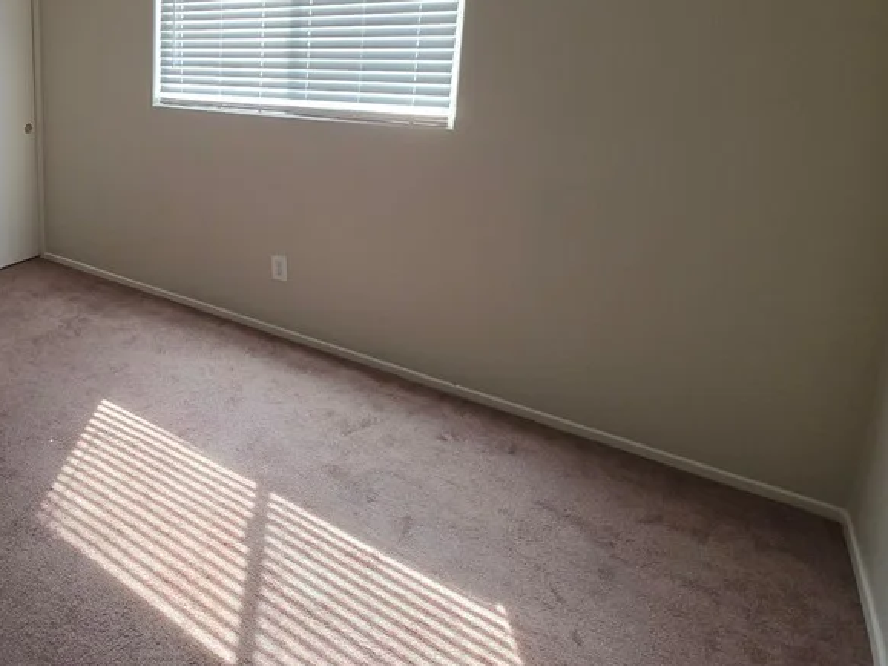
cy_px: 166
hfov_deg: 64.0
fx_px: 590
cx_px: 121
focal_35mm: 23
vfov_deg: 56.0
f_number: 1.9
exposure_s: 1/120
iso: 160
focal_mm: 2.2
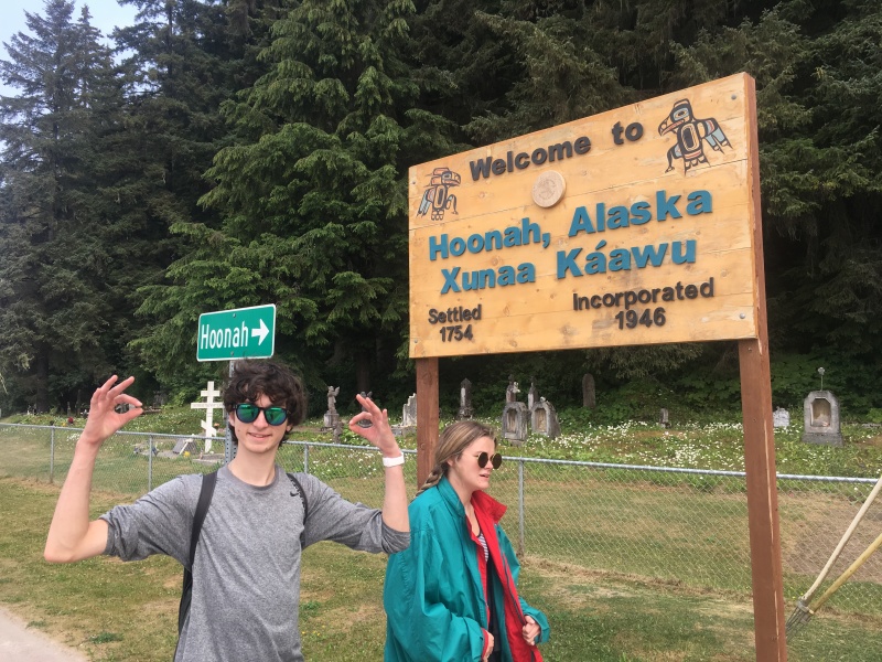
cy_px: 331
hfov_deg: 61.7
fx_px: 739
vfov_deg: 48.2
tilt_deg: +6.1
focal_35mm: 29
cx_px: 441
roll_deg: +0.4
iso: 25
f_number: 2.2
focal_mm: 4.15
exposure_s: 1/574
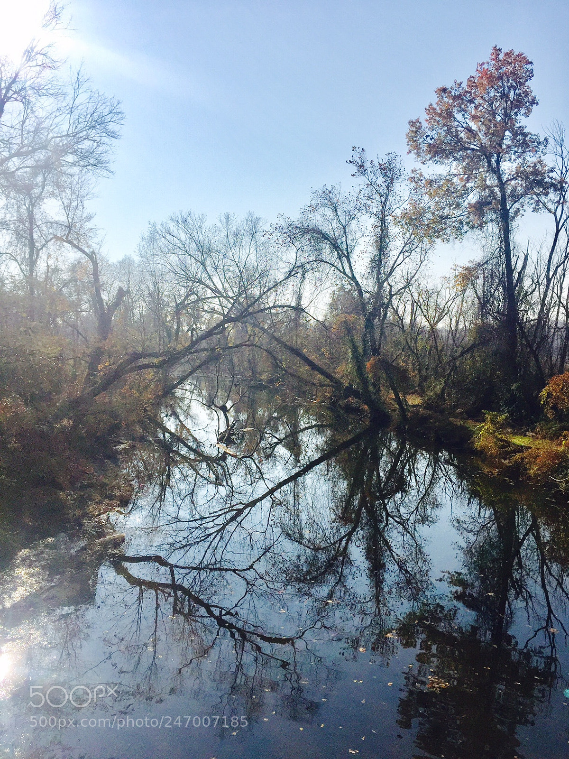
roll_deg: -0.9
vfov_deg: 61.7
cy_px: 380
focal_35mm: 29
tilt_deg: -2.3
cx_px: 284
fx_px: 636
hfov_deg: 48.2
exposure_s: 1/6623
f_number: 2.2
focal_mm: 4.15
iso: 32
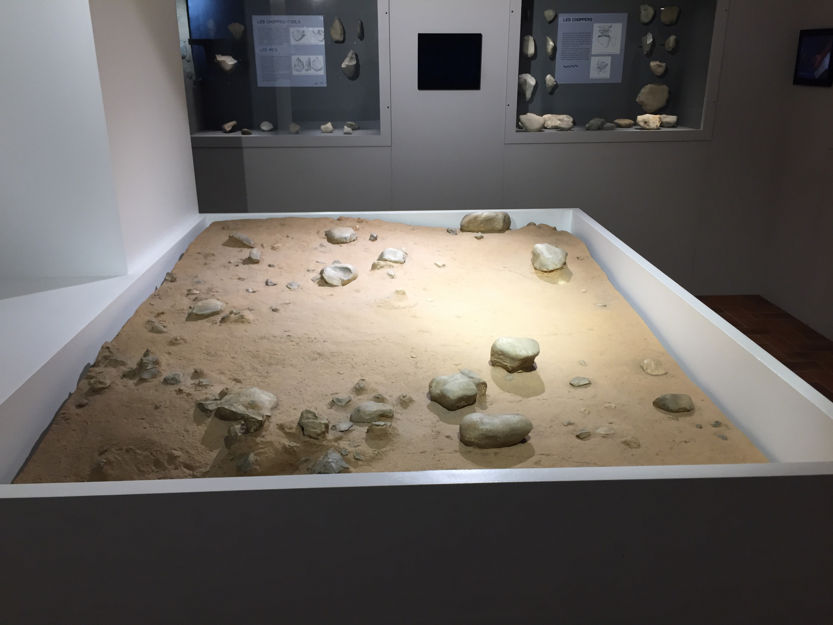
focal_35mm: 29
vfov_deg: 48.2
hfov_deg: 61.7
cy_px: 312
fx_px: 698
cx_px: 416
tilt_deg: -19.3
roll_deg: +0.0
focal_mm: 4.15
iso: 40
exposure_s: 1/33
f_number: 2.2
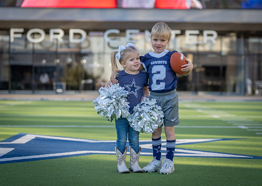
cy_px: 93
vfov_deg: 13.0
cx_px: 158
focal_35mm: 110
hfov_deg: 18.2
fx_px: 817
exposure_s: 1/400
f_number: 2.8
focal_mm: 90
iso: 100
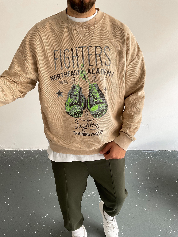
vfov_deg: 61.7
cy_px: 118
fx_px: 199
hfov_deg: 48.2
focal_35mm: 29
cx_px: 89
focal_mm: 3
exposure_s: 1/100
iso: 64
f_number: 1.8
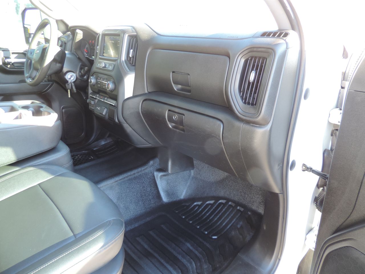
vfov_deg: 56.8
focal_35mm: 24
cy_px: 137
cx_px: 182
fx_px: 253
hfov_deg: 71.6
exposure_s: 1/30
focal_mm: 4.3
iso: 220
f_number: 3
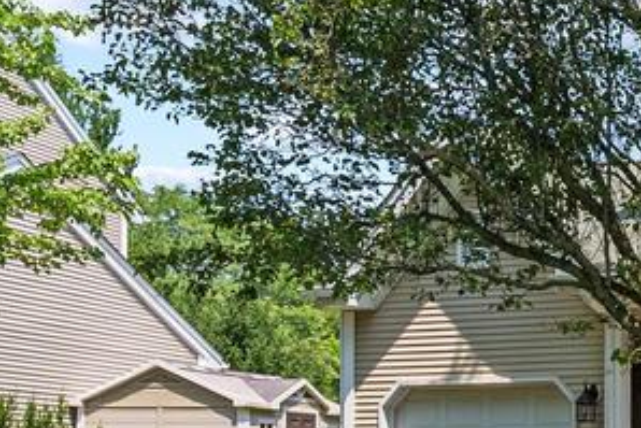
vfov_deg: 17.2
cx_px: 927
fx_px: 1407
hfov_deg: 21.9
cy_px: 140
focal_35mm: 79
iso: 640
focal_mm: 23
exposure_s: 1/640
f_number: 11
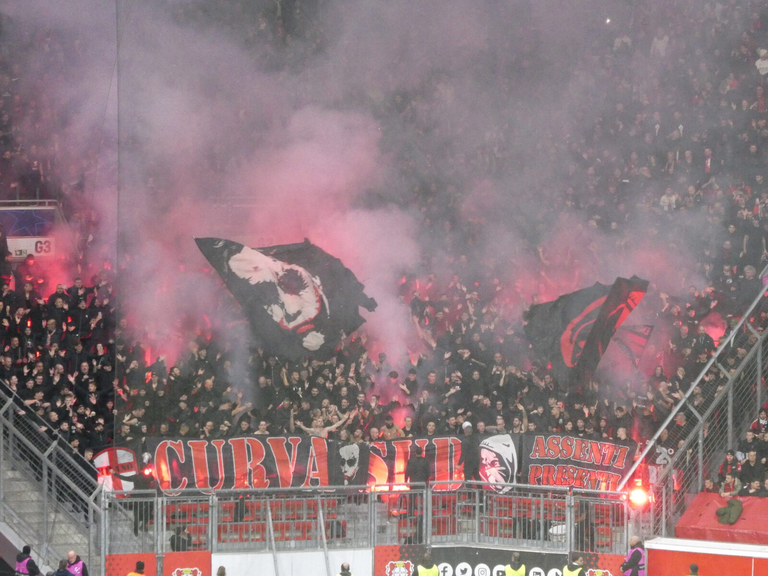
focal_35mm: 250
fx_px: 5547
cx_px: 384
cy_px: 288
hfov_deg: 7.9
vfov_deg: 5.9
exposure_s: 1/80
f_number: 5.6
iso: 1000
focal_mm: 44.8
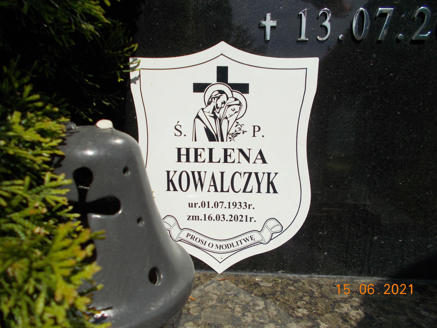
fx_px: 328
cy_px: 164
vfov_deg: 53.1
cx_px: 218
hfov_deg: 67.3
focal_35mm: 26
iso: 80
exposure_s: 1/320
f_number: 8
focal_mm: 4.6
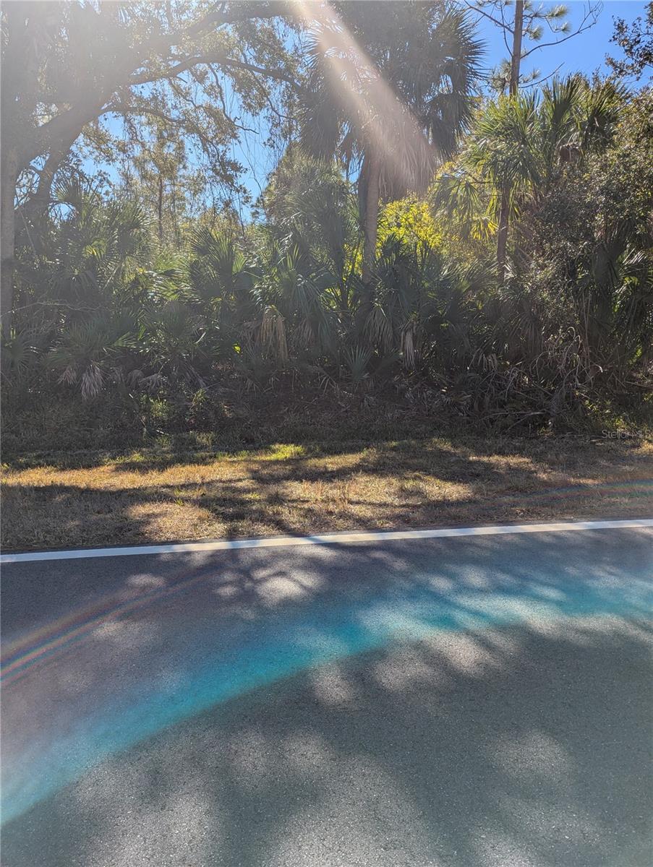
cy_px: 434
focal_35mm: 24
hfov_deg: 56.9
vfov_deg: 71.5
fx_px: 602
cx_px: 326
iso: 45
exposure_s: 1/1953
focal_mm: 6.81
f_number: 1.85
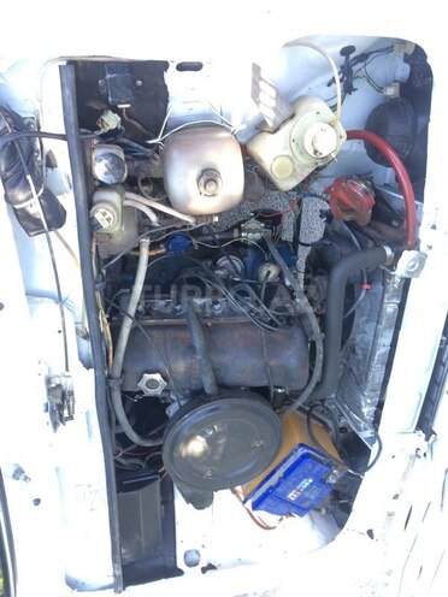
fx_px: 500
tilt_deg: -60.3
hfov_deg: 48.2
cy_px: 298
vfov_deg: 61.7
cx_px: 224
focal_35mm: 29
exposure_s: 1/50
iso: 50
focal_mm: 4.15
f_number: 2.2
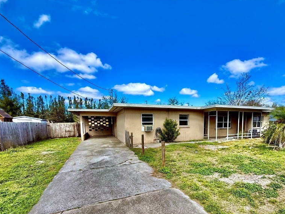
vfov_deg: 67.0
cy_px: 140
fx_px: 156
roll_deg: +0.4
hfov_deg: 83.6
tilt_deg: -6.3
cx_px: 171
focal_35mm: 19
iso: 50
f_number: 2.2
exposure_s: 1/1656
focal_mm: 2.22
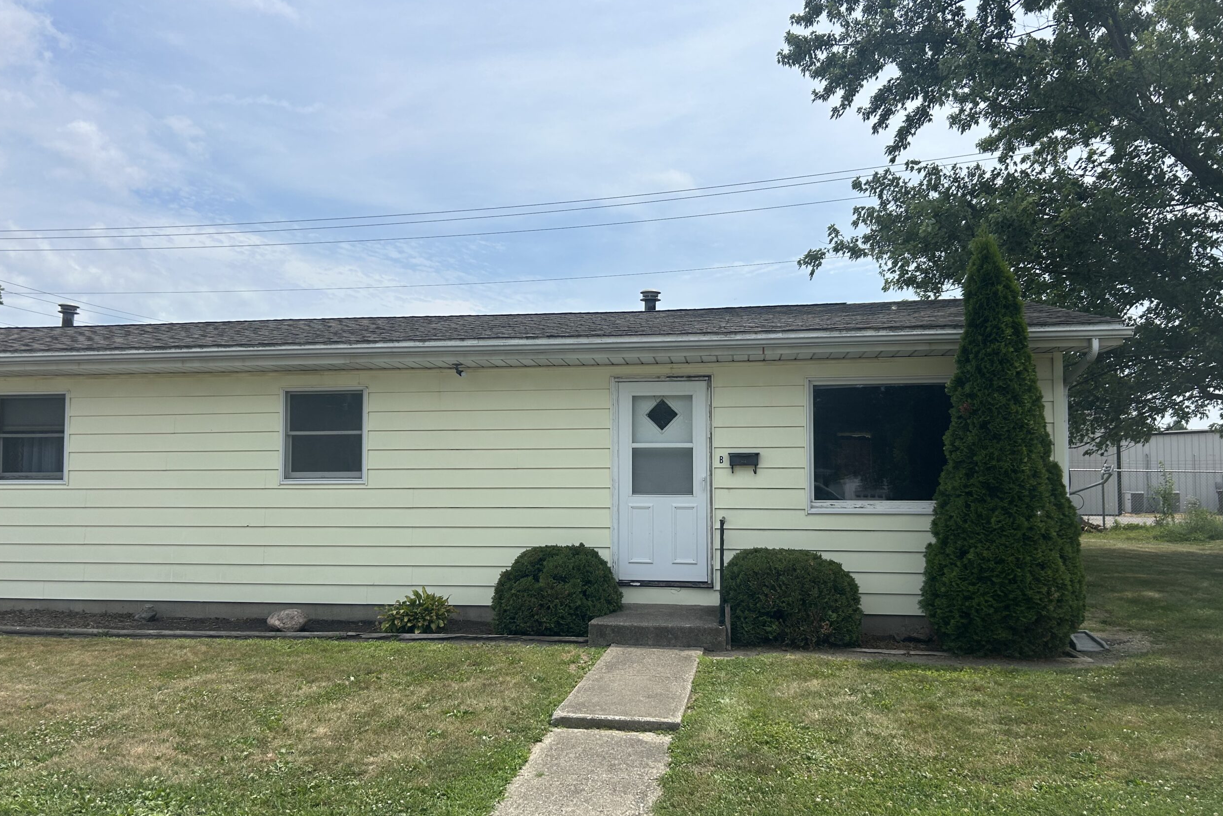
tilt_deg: +1.5
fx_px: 951
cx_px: 597
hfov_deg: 65.5
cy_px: 446
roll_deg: +0.6
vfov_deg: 46.3
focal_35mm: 28
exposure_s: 1/5587
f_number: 1.5
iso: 50
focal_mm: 5.7
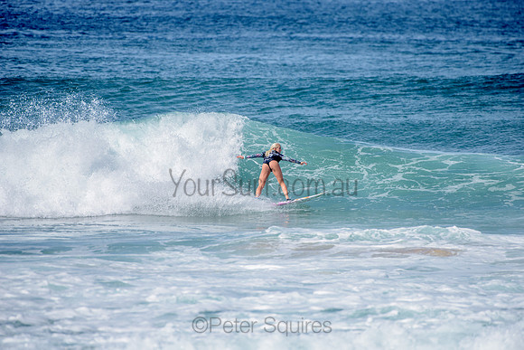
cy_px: 175
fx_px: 7279
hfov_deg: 4.1
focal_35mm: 500
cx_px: 262
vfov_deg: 2.8
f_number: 6.3
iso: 250
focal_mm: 500
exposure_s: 1/2500
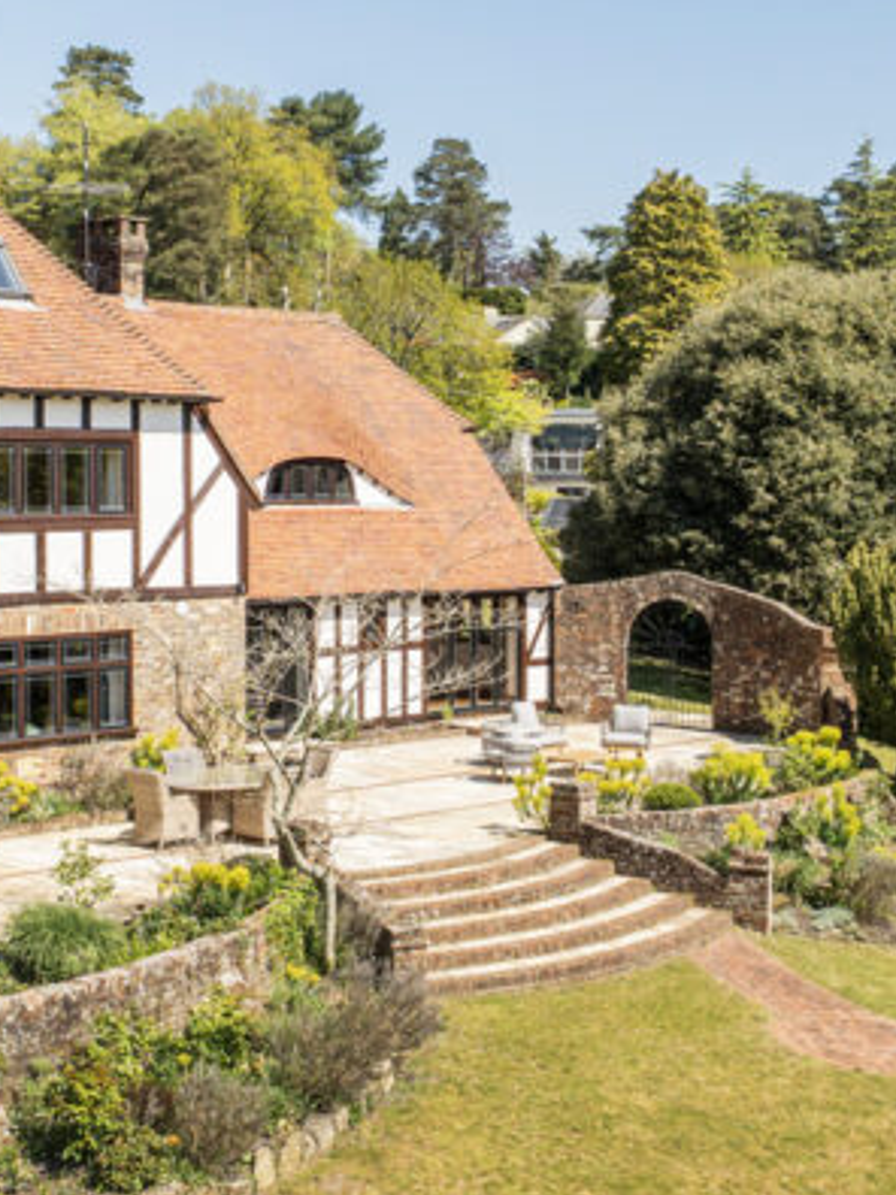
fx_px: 2003
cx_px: 269
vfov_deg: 33.2
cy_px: 545
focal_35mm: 58
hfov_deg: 25.0
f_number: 8
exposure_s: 1/500
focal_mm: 21
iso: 400
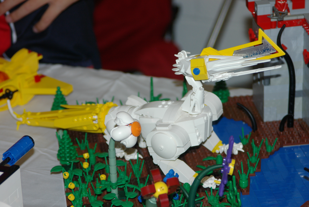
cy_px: 104
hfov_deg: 16.1
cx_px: 154
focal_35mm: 128
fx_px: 1095
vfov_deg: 10.8
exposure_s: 1/90
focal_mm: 85
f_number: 5.6
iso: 400
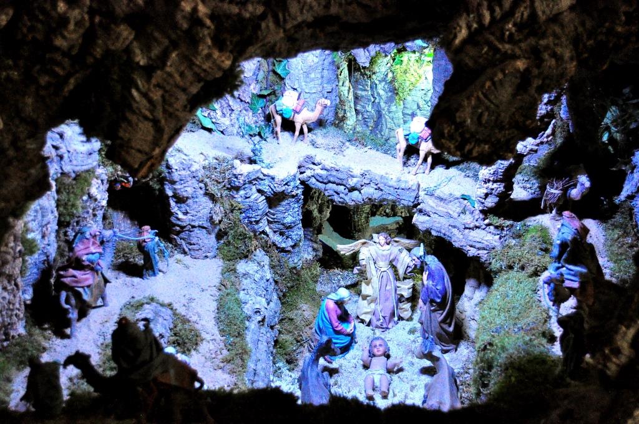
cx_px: 320
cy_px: 212
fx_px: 691
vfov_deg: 34.1
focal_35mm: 39
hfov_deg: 49.6
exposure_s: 1/60
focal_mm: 26
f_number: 4
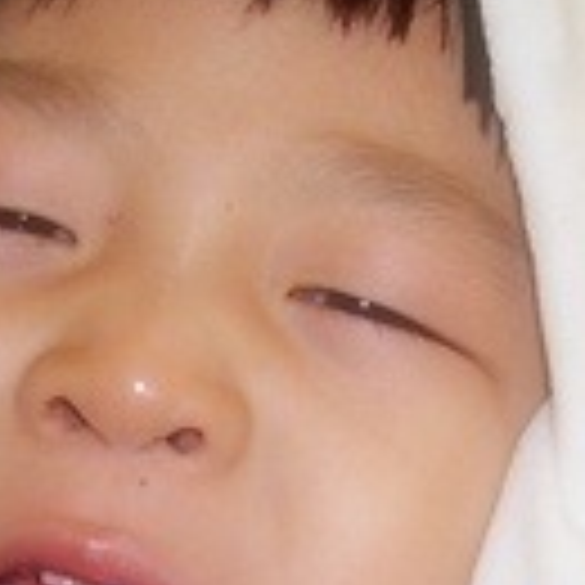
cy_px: 502
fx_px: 2275
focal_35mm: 119
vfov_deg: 14.5
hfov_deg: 14.6
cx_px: 220
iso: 50
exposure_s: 1/30
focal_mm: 5.8
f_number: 2.8
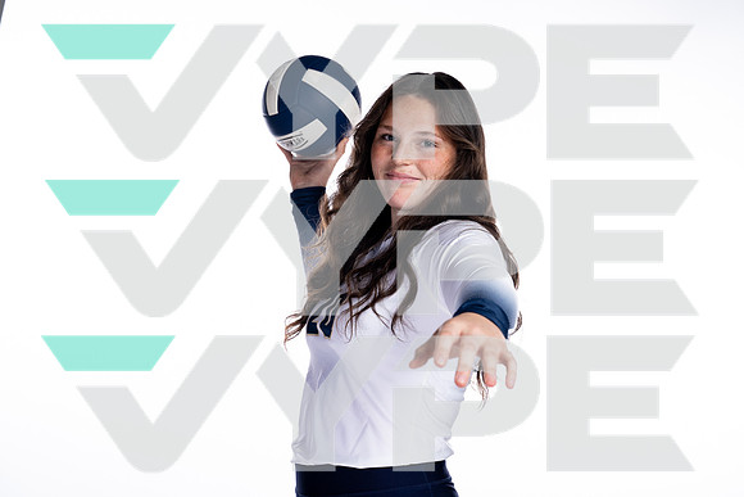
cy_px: 256
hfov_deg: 28.6
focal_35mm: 71
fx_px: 1461
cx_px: 390
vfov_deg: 19.3
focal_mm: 66
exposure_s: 1/250
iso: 100
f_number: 5.6
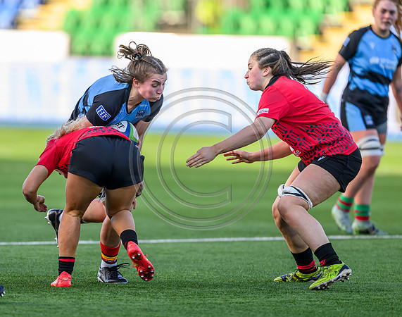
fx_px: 6675
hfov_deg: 3.4
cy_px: 167
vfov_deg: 2.7
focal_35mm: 564
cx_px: 102
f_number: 2.8
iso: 800
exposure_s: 1/1600
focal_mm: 400
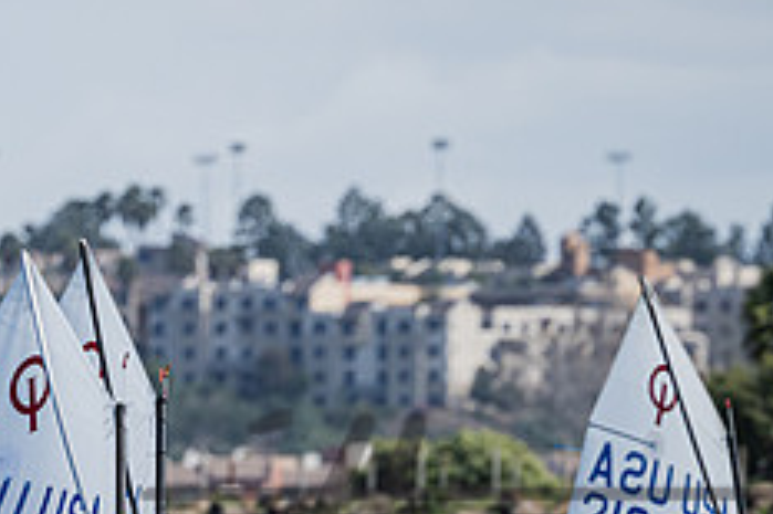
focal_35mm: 1116
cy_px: 650
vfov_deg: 1.2
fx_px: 23945
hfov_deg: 1.8
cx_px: -166
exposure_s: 1/1000
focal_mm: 400
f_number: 8
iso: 320
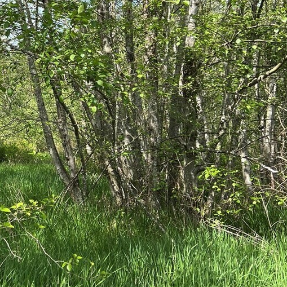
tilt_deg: +3.2
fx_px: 610
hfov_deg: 24.9
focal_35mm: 65
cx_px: -15
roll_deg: +1.2
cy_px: 58
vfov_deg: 26.0
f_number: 1.5
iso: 50
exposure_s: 1/1295
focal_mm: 5.7
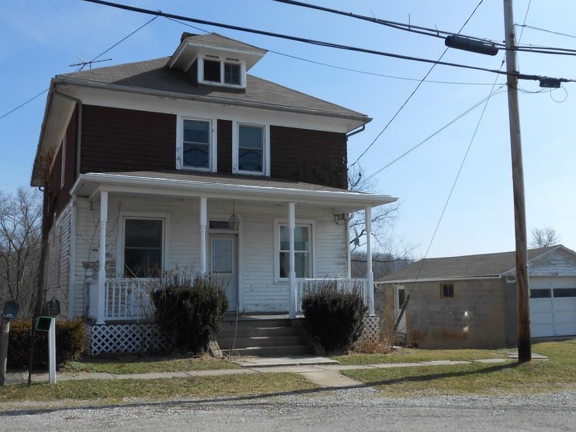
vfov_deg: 38.7
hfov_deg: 50.1
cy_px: 212
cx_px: 302
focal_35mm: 37
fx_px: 616
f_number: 3.9
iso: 80
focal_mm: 6
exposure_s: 1/800
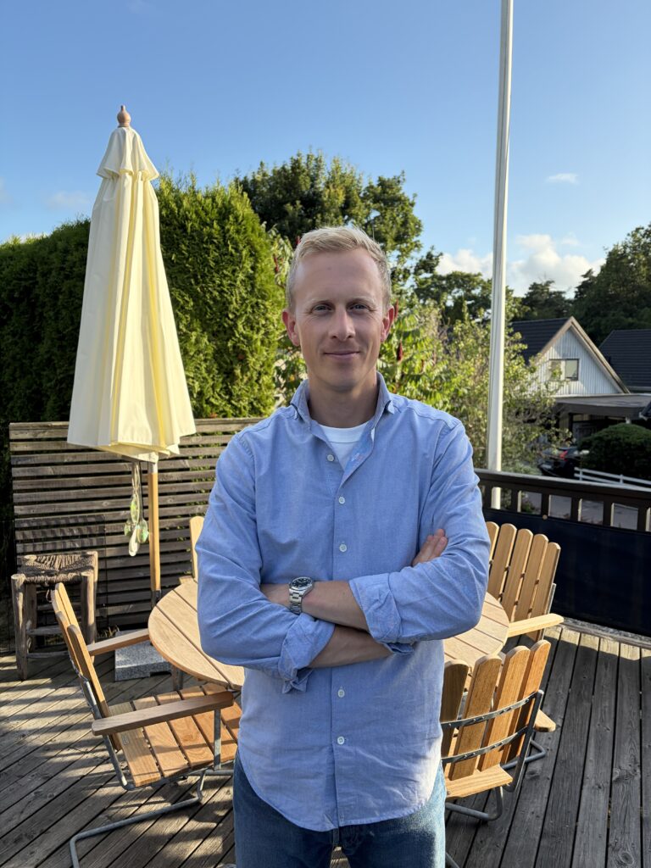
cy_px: 434
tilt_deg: -7.2
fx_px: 652
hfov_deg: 53.1
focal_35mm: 26
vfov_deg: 67.3
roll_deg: -0.1
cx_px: 326
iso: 64
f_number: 1.6
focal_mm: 5.96
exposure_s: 1/1311
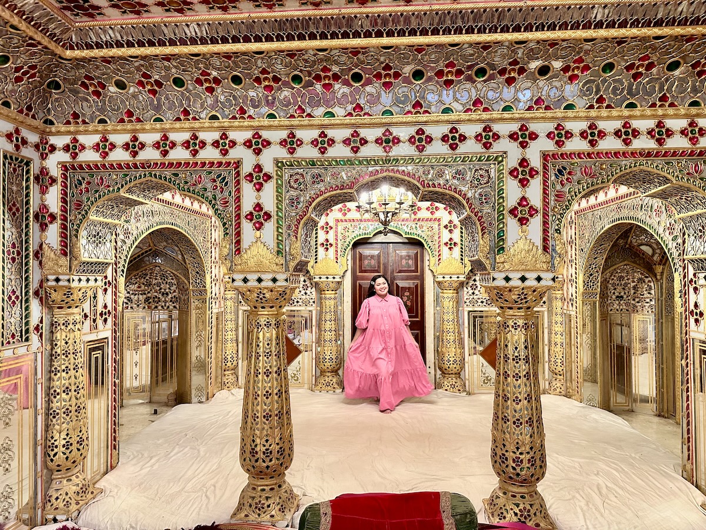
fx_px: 489
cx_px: 353
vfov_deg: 56.8
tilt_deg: +1.1
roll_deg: +0.1
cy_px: 265
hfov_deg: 71.6
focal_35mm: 24
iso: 400
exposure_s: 1/50
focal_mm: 6.86
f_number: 1.78
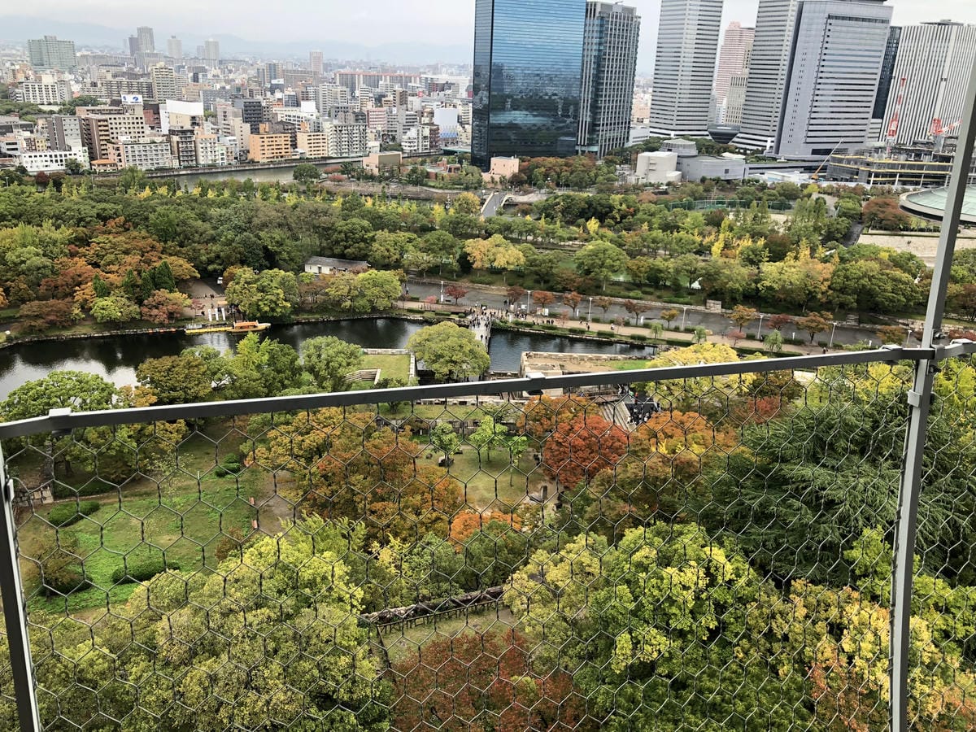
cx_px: 488
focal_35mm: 29
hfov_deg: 61.7
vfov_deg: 48.2
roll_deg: -2.5
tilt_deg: -21.3
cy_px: 366
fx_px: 818
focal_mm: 3.99
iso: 20
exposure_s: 1/230
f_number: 1.8
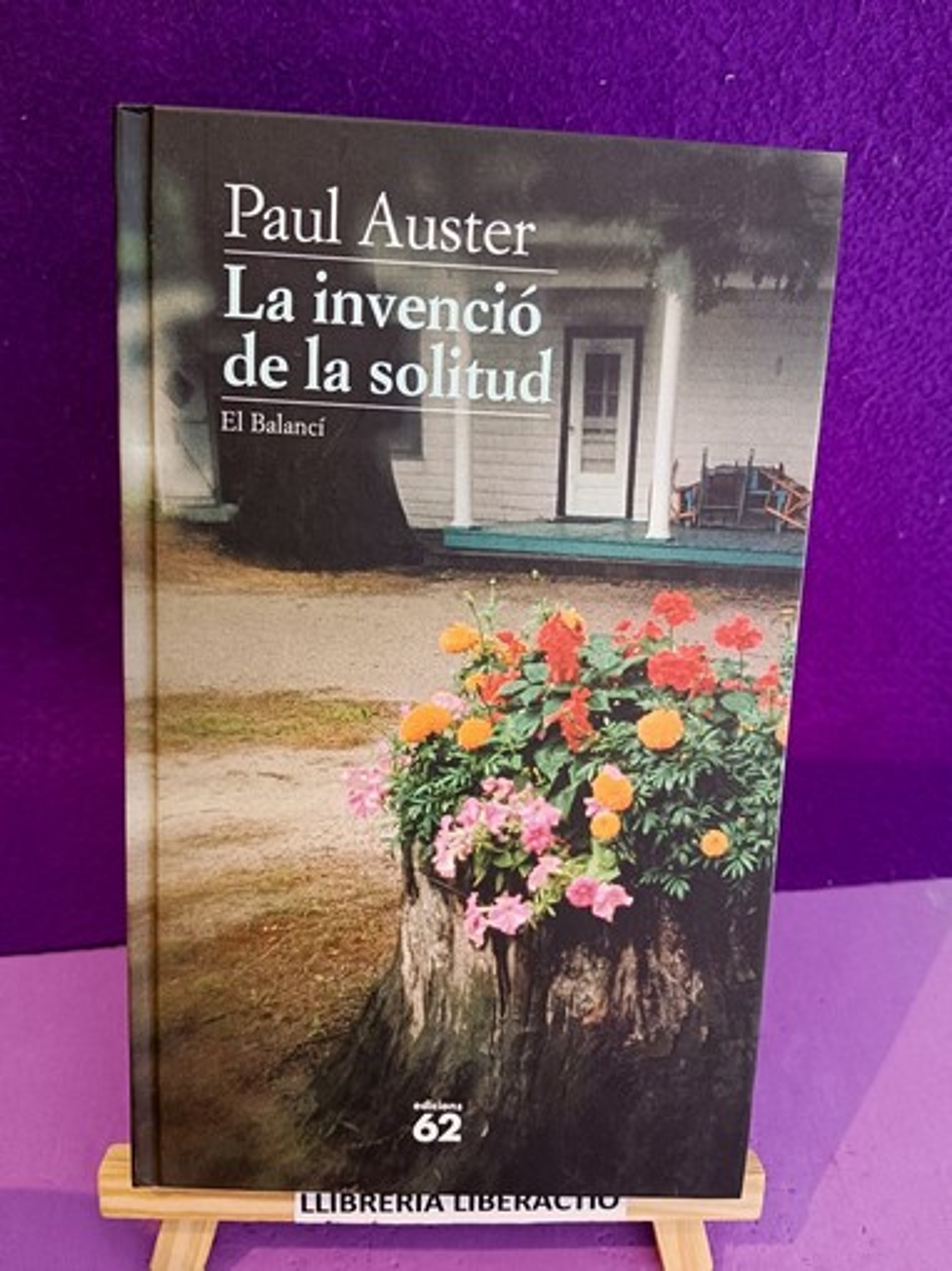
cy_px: 636
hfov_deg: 53.0
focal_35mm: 26
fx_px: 954
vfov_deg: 67.3
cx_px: 476
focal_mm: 3.96
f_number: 1.8
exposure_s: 1/100
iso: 632
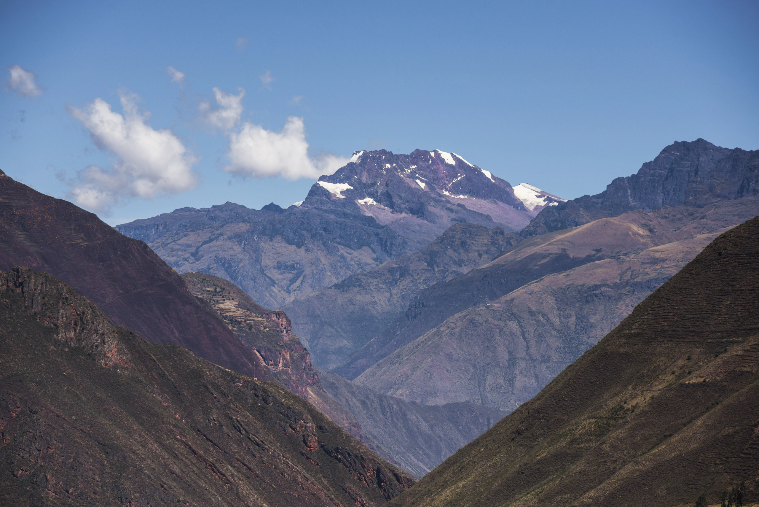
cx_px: 380
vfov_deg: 8.1
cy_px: 254
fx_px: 3585
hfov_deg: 12.1
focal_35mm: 170
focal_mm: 170
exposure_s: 1/1600
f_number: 7.1
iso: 200
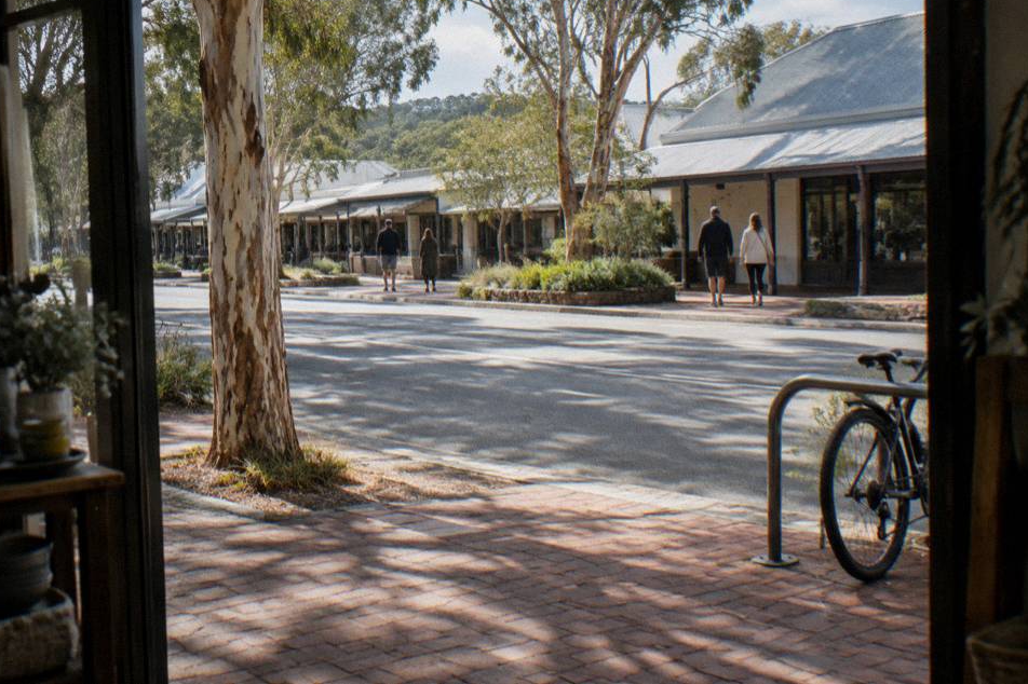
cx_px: 492
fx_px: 1199
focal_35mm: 42
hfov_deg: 46.4
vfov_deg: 31.9
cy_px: 326
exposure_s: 1/1000
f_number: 4.5
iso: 400
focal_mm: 40
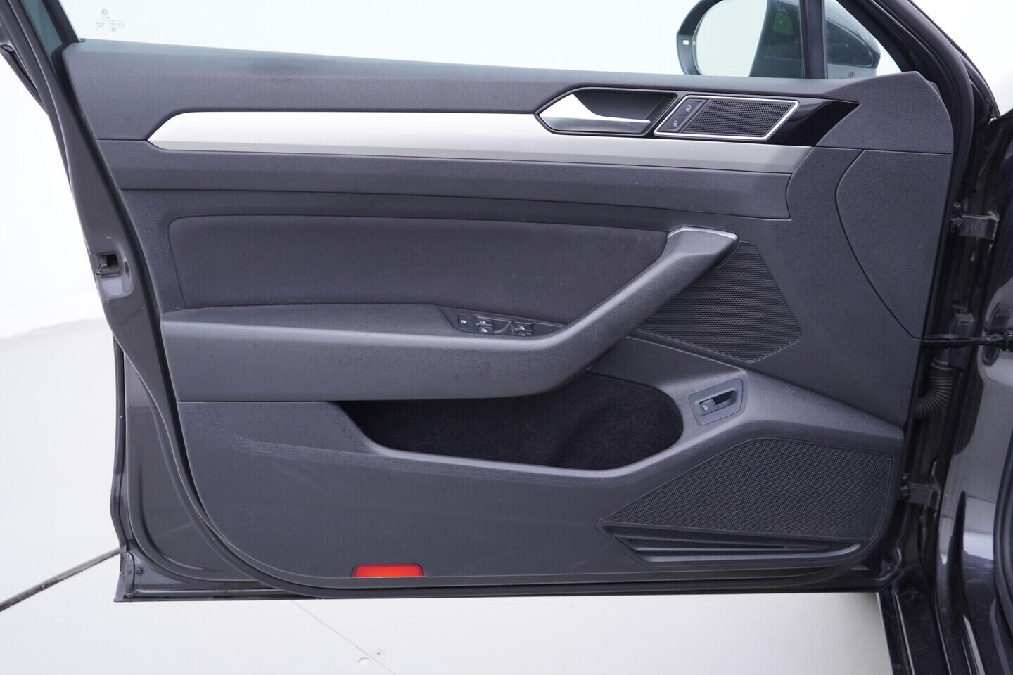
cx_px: 506
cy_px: 338
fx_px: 1013
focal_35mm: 36
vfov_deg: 36.9
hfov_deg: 53.1
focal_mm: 24
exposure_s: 1/40
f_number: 2.8
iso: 125
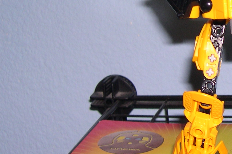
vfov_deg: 12.1
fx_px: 721
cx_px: 263
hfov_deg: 17.6
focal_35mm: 112
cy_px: 7
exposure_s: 1/60
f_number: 2.8
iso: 100
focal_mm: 8
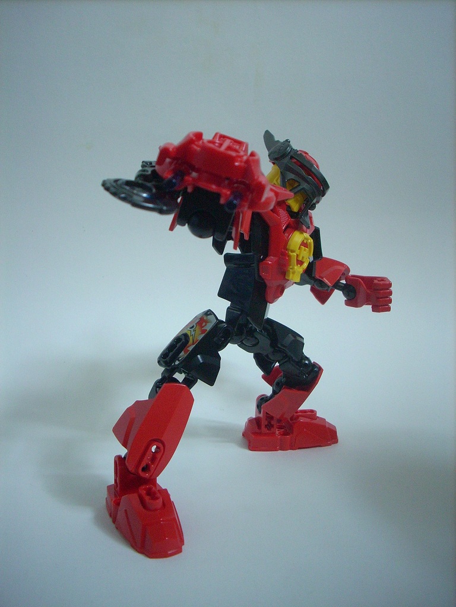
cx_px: 228
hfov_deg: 38.7
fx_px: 650
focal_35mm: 37
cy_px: 304
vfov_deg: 50.1
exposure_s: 1/11.8
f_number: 2.8
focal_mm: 6.2
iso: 200
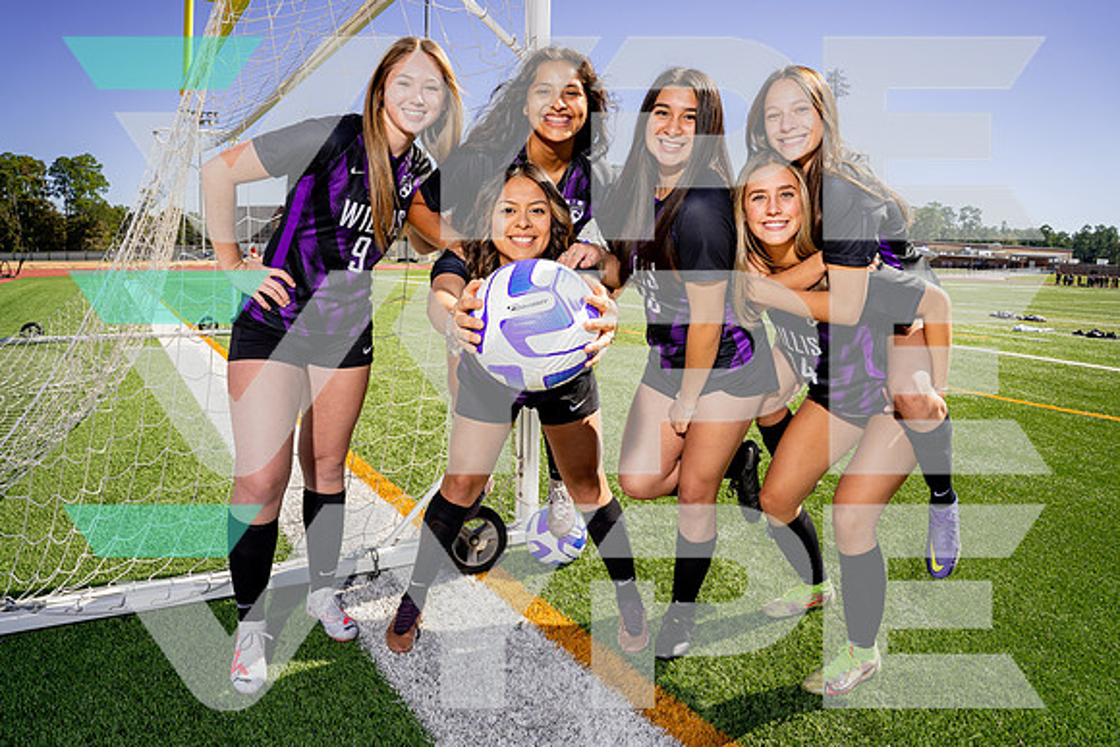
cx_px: 560
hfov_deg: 76.8
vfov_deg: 55.7
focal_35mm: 23
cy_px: 374
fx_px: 707
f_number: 8
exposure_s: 1/250
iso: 200
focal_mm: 21
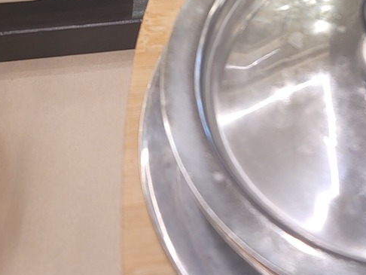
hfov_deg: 26.0
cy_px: -98
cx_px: 342
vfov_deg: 18.8
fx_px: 762
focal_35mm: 72
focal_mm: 7
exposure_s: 1/120
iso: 100
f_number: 1.8
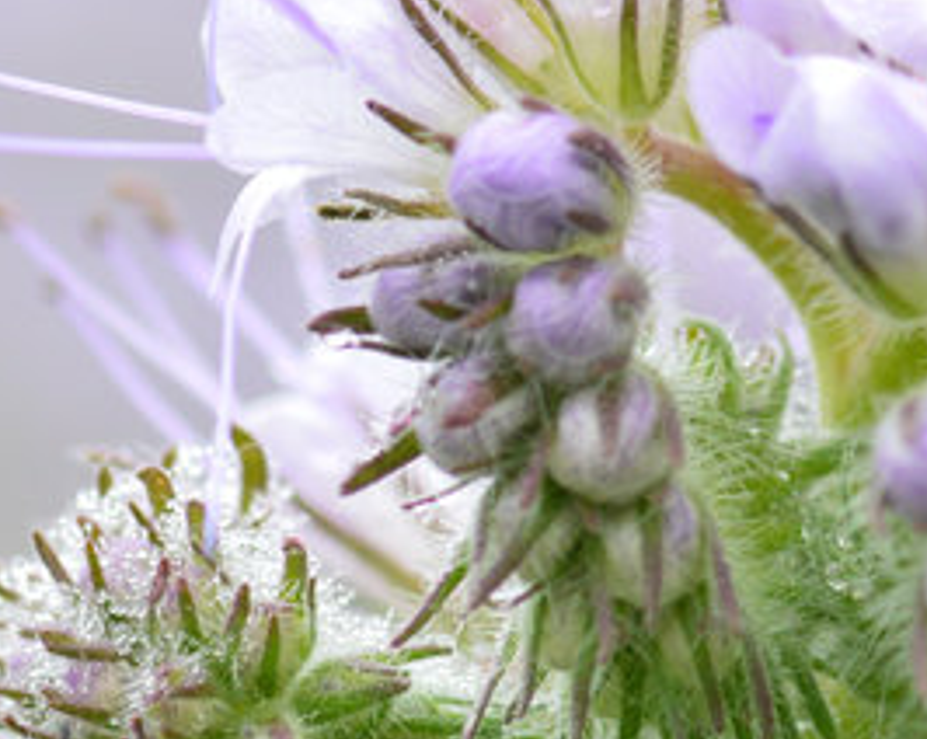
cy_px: 300
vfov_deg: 3.0
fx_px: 13944
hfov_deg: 3.8
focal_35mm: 509
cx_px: 1164
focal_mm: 100
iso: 400
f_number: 10
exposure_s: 1/200
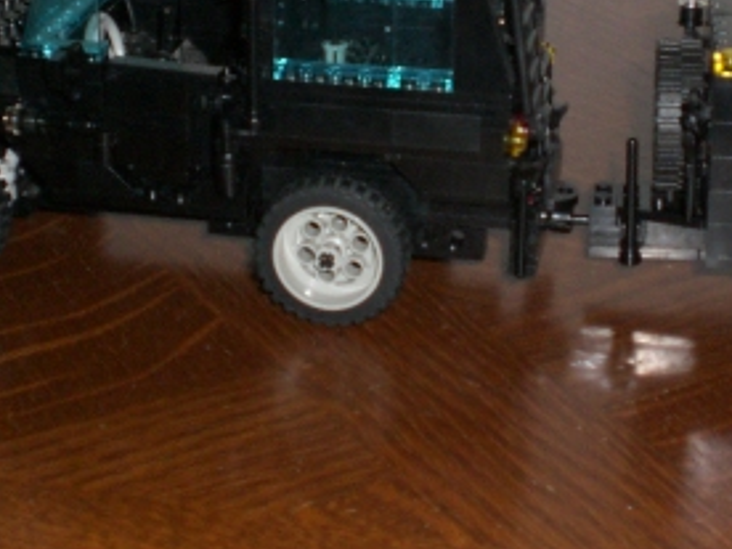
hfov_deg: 22.2
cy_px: 164
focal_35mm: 88
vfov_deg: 16.7
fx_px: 1861
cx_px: 496
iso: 200
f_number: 3.1
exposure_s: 1/60
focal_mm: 6.3
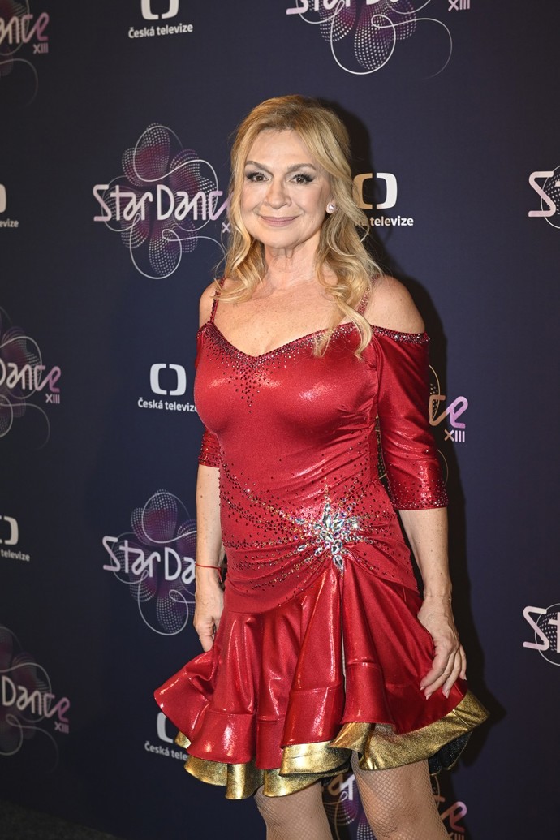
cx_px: 280
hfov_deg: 21.9
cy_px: 420
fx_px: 1447
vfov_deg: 32.4
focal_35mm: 62
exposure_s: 1/160
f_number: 5.6
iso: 2000
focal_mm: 62
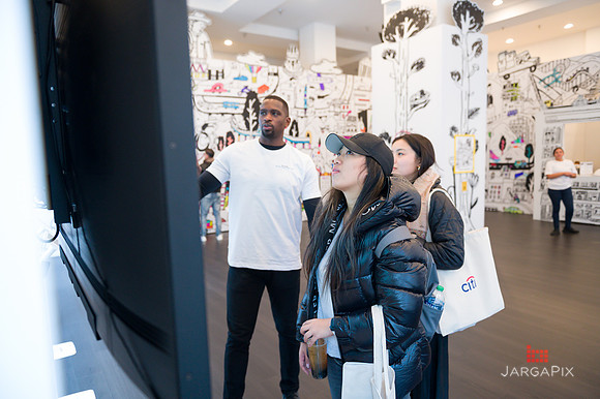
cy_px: 200
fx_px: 400
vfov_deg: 53.1
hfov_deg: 73.8
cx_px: 300
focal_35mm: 24
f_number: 3.5
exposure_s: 1/200
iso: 2500
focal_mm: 24
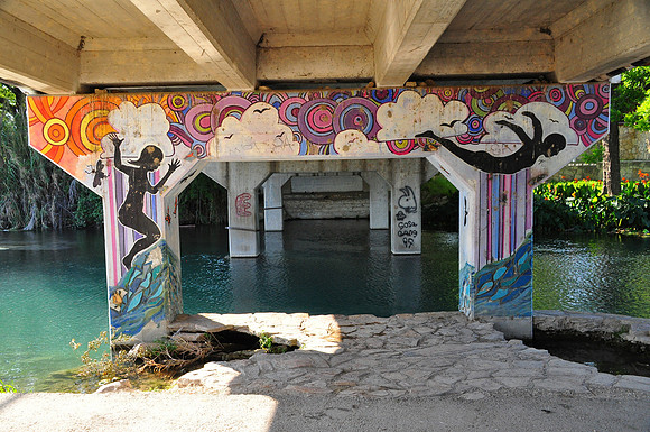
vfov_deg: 39.9
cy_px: 216
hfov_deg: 57.3
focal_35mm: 33
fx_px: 595
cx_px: 325
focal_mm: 22
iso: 800
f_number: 8
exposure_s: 1/250
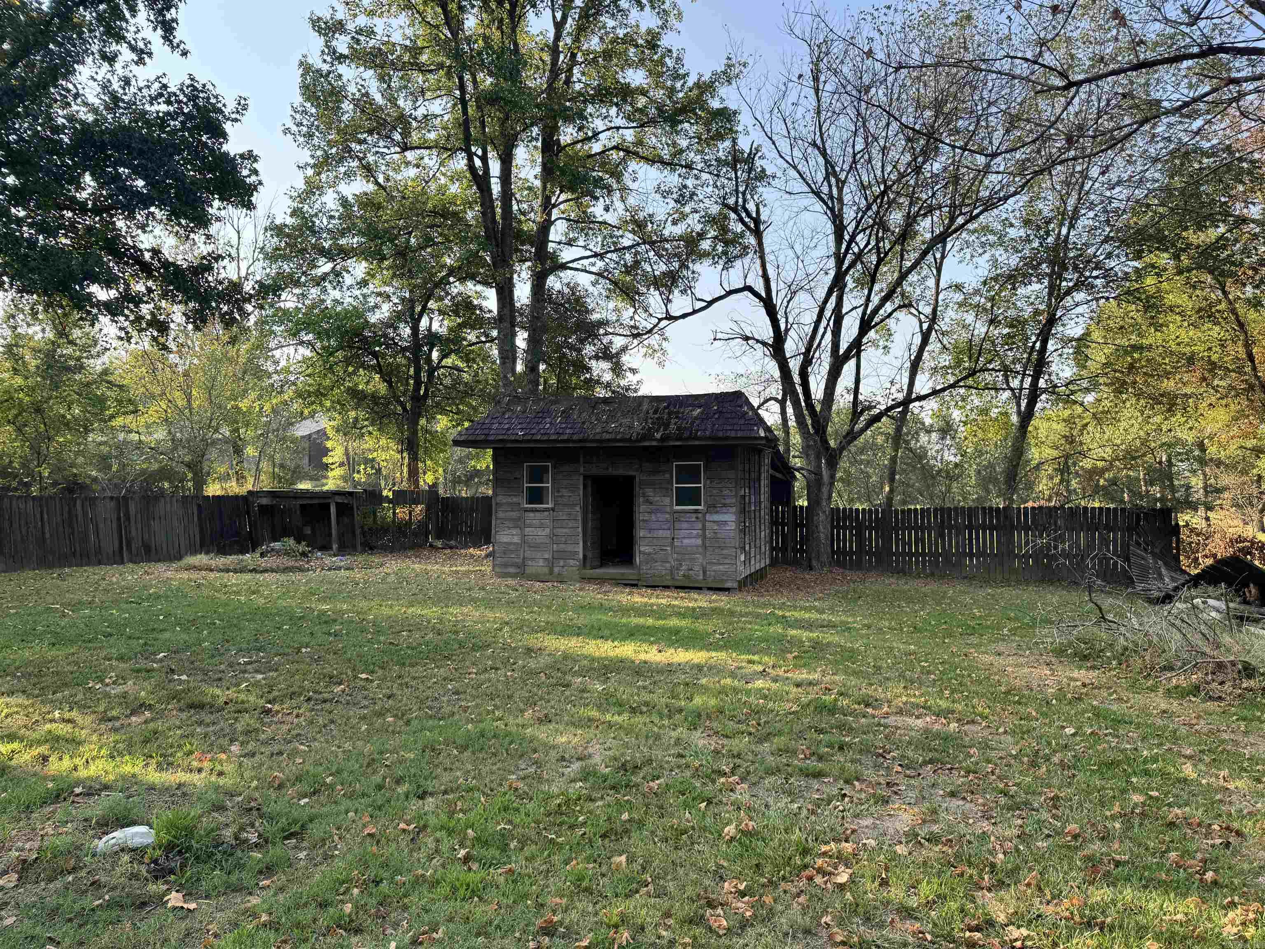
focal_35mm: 24
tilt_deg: +0.8
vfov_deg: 56.8
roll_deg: +0.2
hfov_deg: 71.6
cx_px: 632
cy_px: 474
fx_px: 877
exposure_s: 1/842
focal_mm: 6.76
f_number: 1.78
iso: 80
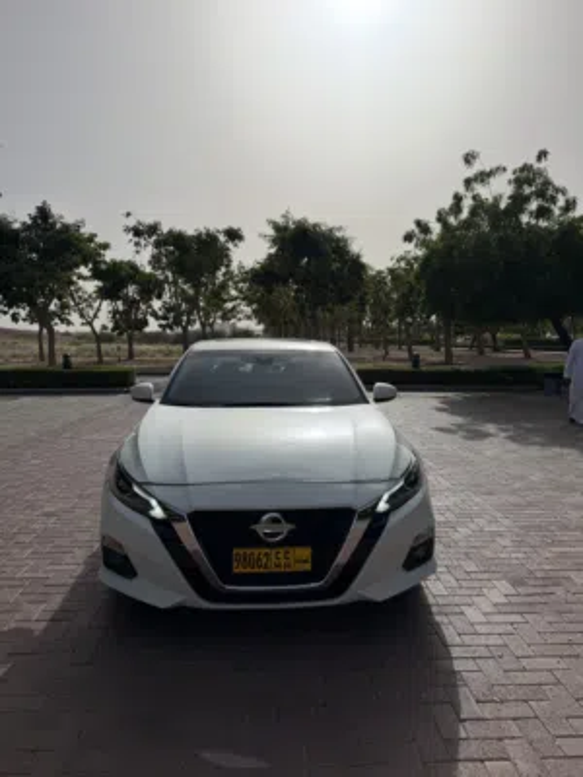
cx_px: 292
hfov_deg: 56.8
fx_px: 539
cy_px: 388
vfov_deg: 71.6
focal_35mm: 24
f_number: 1.78
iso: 100
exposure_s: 1/22727
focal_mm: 6.76
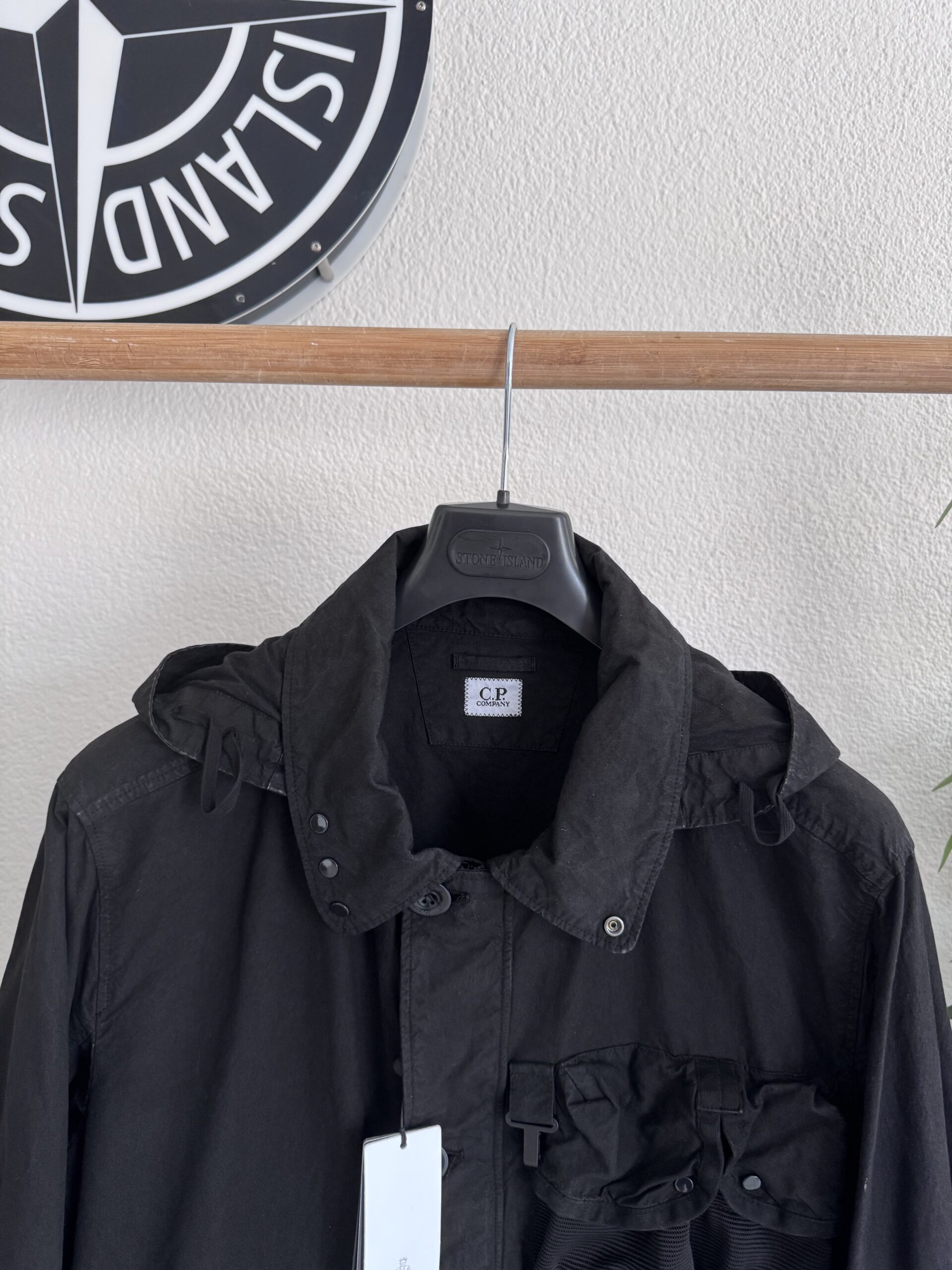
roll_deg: -2.2
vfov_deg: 71.6
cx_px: 476
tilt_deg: -4.8
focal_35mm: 24
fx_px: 880
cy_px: 635
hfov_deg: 56.8
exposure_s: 1/121
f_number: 1.78
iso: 200
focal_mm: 6.76
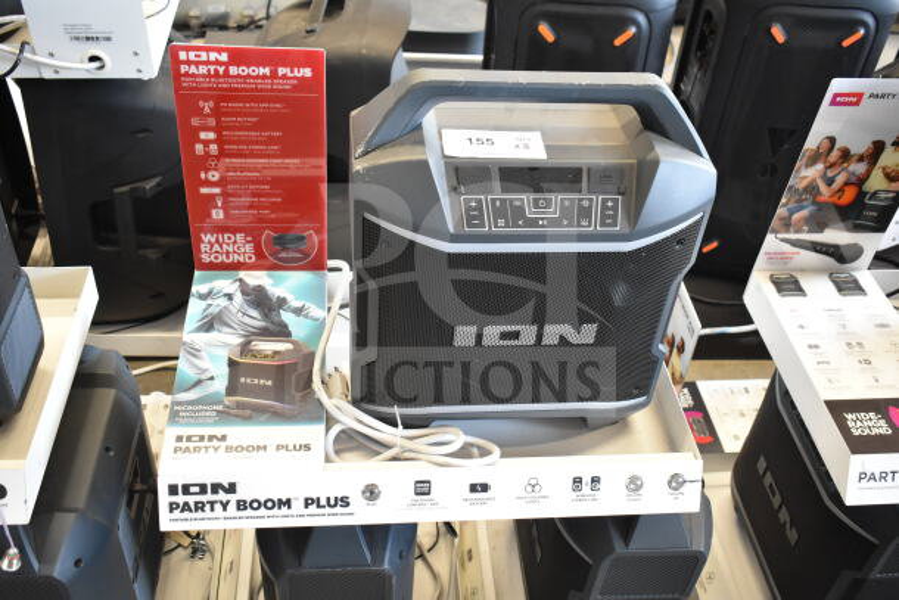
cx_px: 450
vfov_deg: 36.9
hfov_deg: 53.1
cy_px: 300
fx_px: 899
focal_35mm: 36
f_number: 4
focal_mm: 24
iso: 1600
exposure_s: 1/50
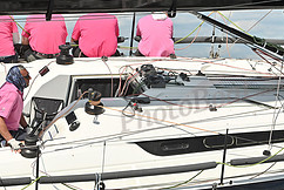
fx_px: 1627
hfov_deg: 9.9
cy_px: 58
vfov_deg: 6.7
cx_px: 59
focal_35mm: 206
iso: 250
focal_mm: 86
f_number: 8
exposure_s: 1/1250
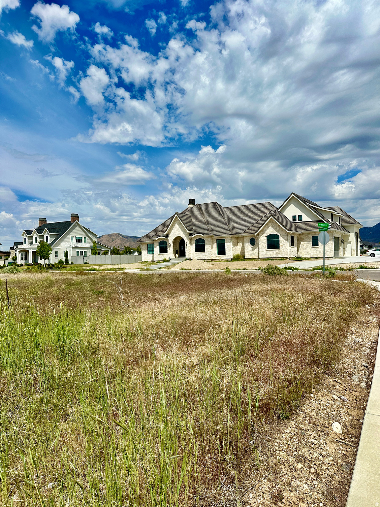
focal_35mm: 24
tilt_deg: -3.0
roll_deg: +0.1
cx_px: 190
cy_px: 254
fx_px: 351
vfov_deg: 71.6
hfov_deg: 56.8
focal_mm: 6.86
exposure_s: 1/10753
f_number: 1.78
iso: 80
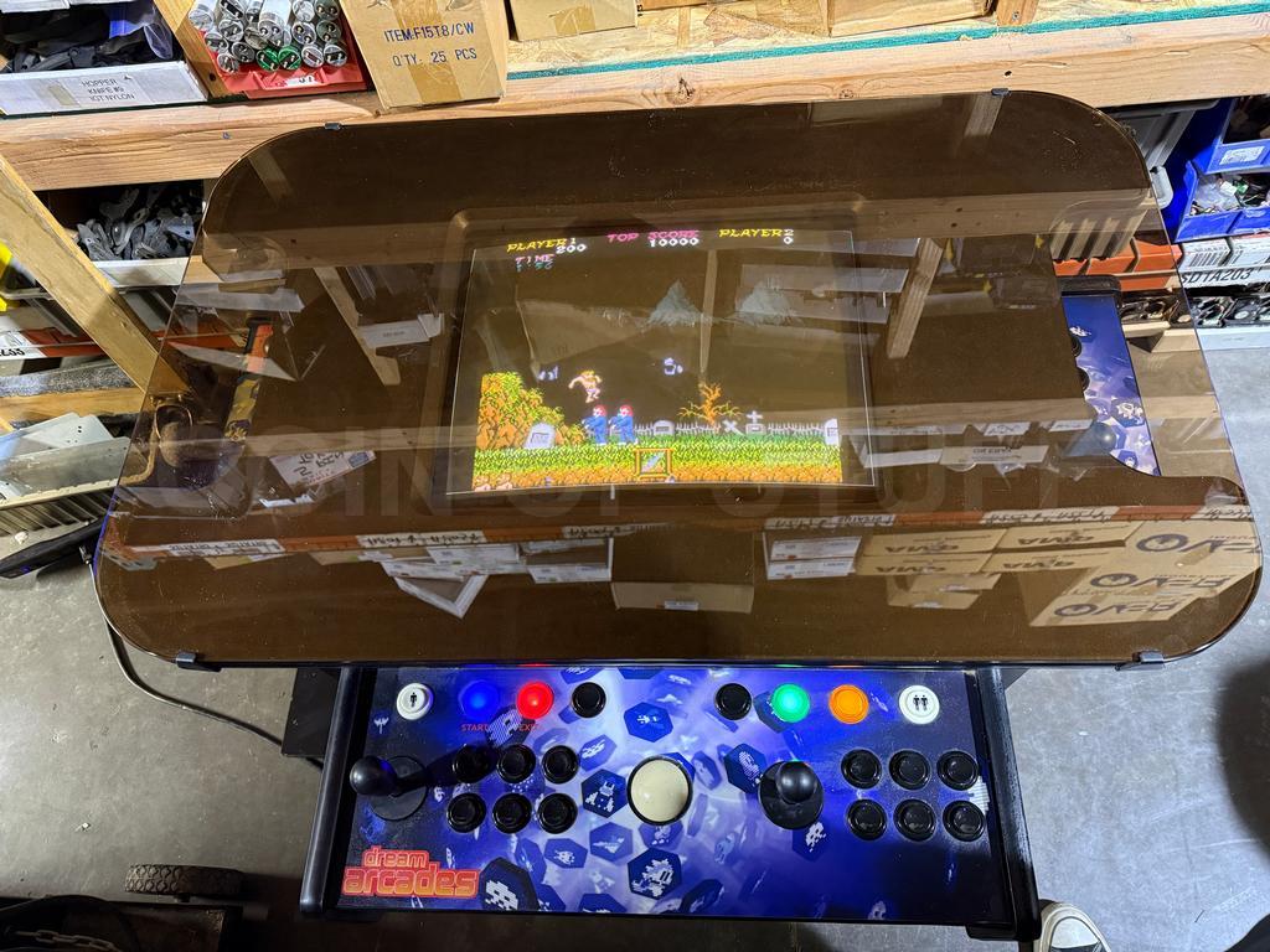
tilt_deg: -62.8
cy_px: 476
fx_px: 881
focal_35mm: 24
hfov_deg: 71.6
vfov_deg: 56.8
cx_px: 635
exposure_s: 1/40
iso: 800
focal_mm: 6.76
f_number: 1.78
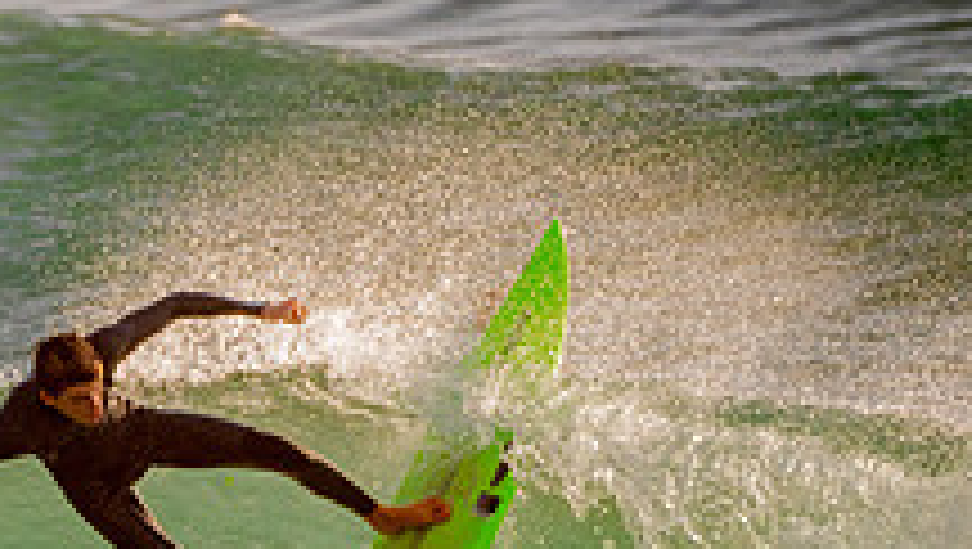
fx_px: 44478
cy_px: 570
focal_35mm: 1724
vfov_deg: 0.7
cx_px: 71
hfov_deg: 1.3
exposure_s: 1/2000
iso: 220
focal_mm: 500
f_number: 5.6
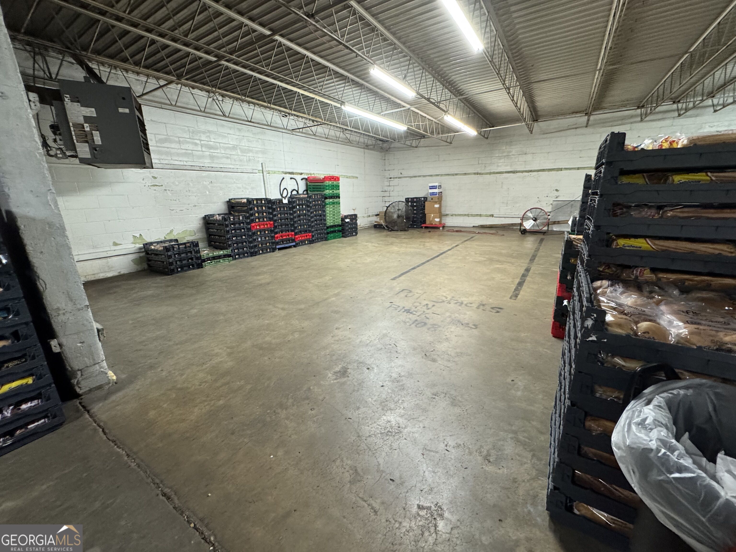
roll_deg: +2.3
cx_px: 368
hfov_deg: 102.1
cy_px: 276
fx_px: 298
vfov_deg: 85.7
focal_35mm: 14
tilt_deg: -15.4
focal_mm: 2.22
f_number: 2.2
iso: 320
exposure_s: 1/60
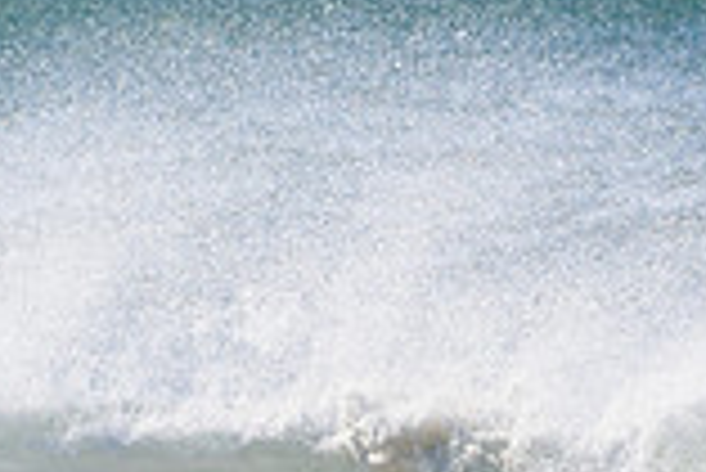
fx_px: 54372
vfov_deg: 0.5
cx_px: 54
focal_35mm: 2770
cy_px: 636
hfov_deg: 0.7
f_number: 5.6
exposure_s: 1/2000
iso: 220
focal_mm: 500
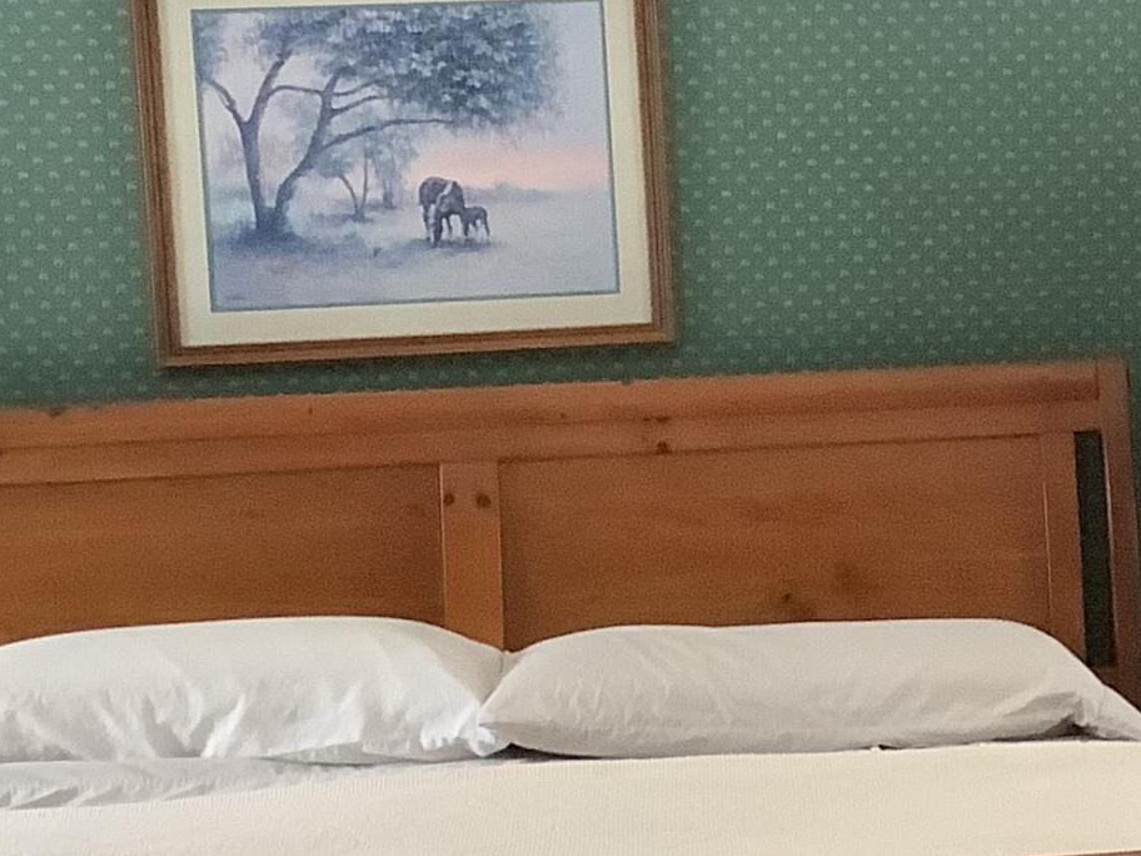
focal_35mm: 102
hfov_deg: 18.7
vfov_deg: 14.5
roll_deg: +2.1
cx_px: 1179
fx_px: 3362
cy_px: 364
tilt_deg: -3.8
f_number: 2.4
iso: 400
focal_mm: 3.3
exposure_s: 1/33
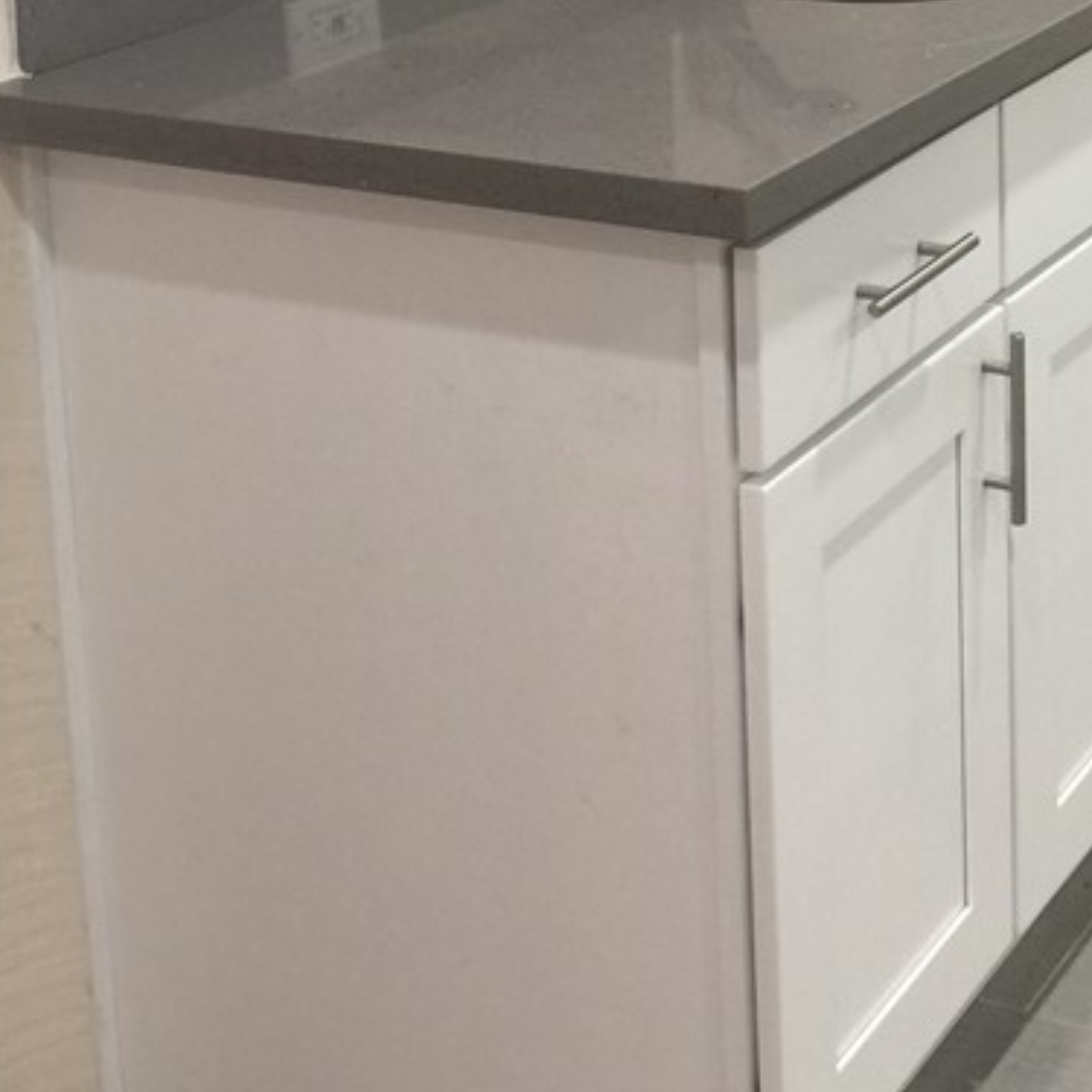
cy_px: -146
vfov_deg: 23.0
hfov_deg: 23.5
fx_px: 2498
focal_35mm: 70
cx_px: 1109
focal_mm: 4.15
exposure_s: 1/30
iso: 40
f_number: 2.2
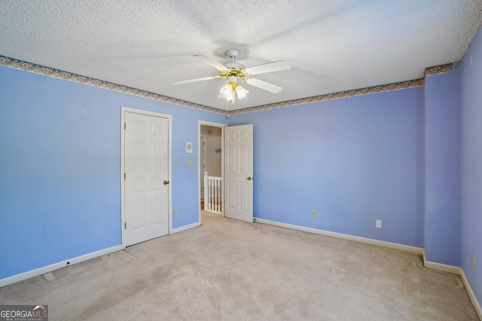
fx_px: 214
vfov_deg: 73.7
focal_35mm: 16
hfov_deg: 96.7
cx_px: 241
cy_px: 160
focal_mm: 16
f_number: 8
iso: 400
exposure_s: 1/6
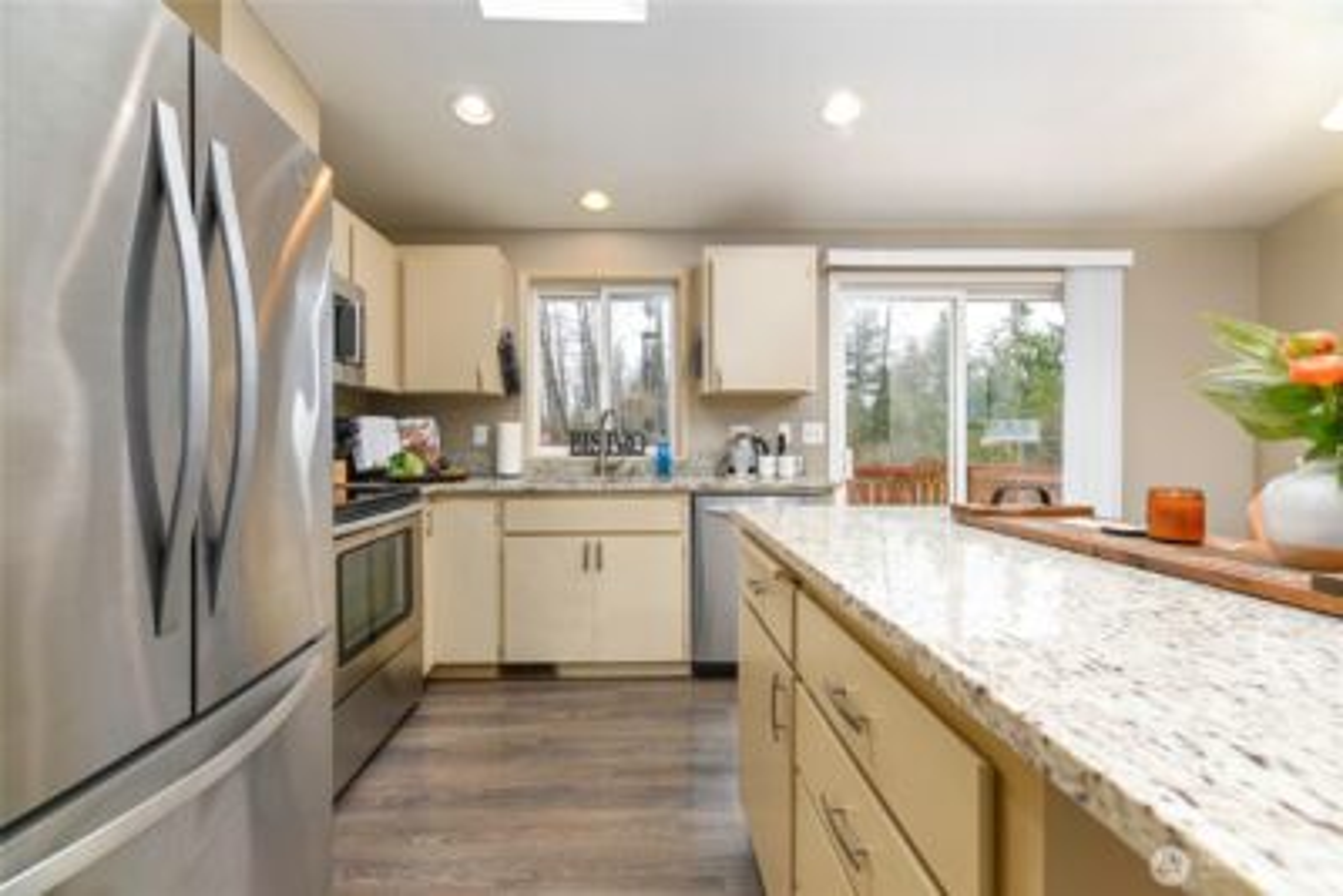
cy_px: 448
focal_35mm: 14
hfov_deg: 104.2
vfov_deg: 81.3
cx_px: 672
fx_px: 522
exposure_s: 1/100
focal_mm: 14
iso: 200
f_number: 7.1
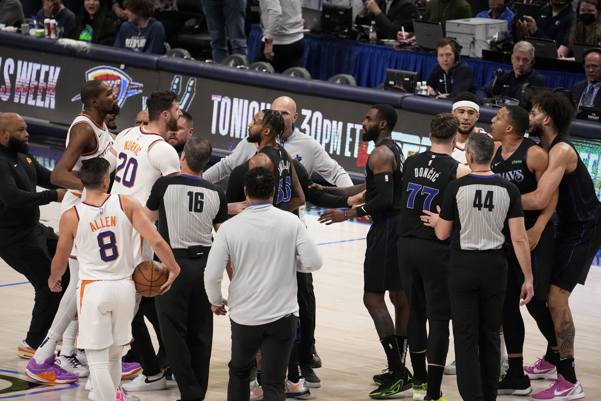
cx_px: 300
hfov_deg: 5.2
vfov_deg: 3.4
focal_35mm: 400
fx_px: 6677
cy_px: 200
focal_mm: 400
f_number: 5.6
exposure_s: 1/1250
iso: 8000
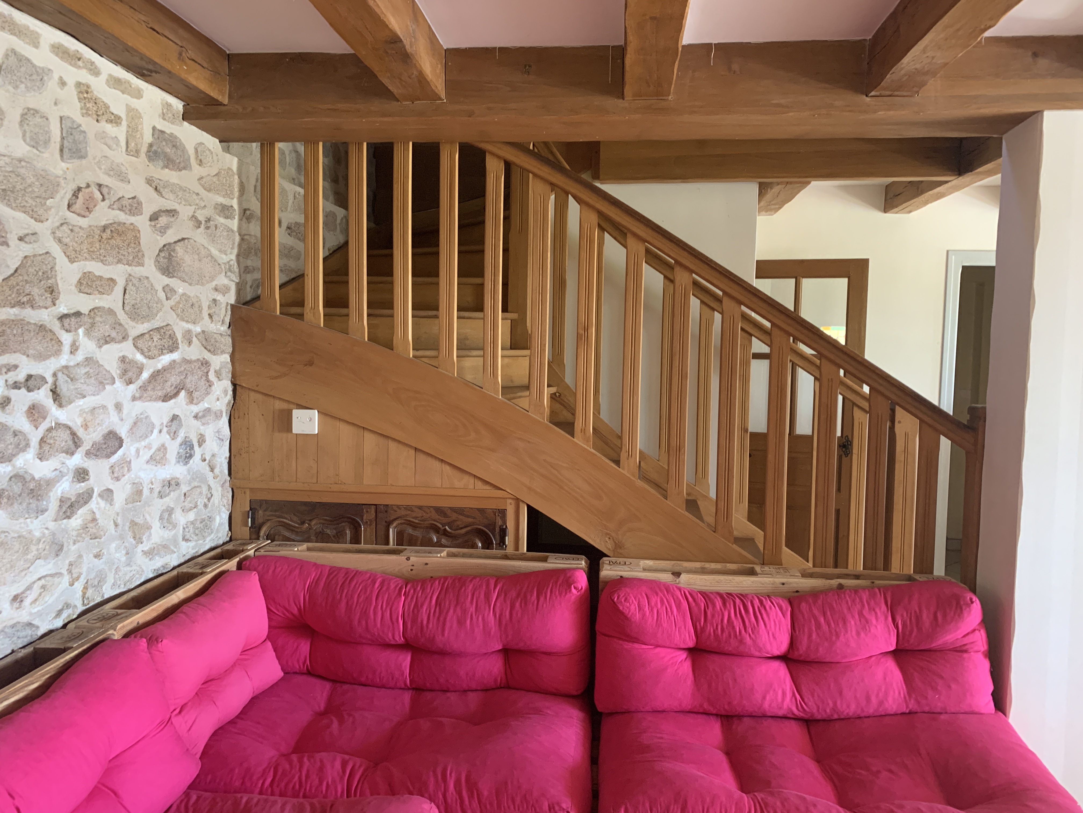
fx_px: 813
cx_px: 542
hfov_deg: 67.3
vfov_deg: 53.1
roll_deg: -1.3
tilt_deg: -5.4
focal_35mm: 26
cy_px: 406
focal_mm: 4.25
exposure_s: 1/54
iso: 400
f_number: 1.8
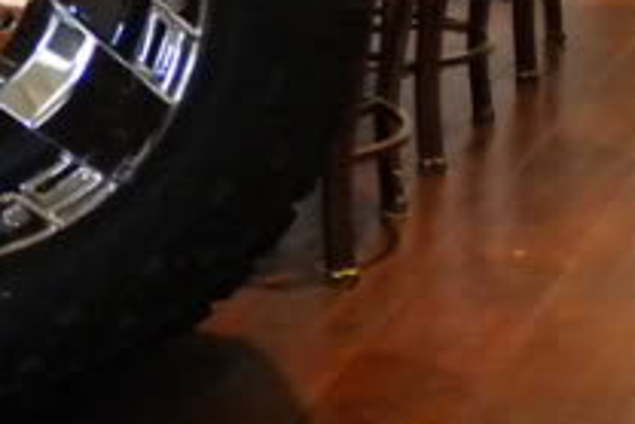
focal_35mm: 140
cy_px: -201
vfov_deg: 9.6
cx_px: -52
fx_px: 2471
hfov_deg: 14.3
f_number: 3.1
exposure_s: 1/21.4
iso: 400
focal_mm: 6.3
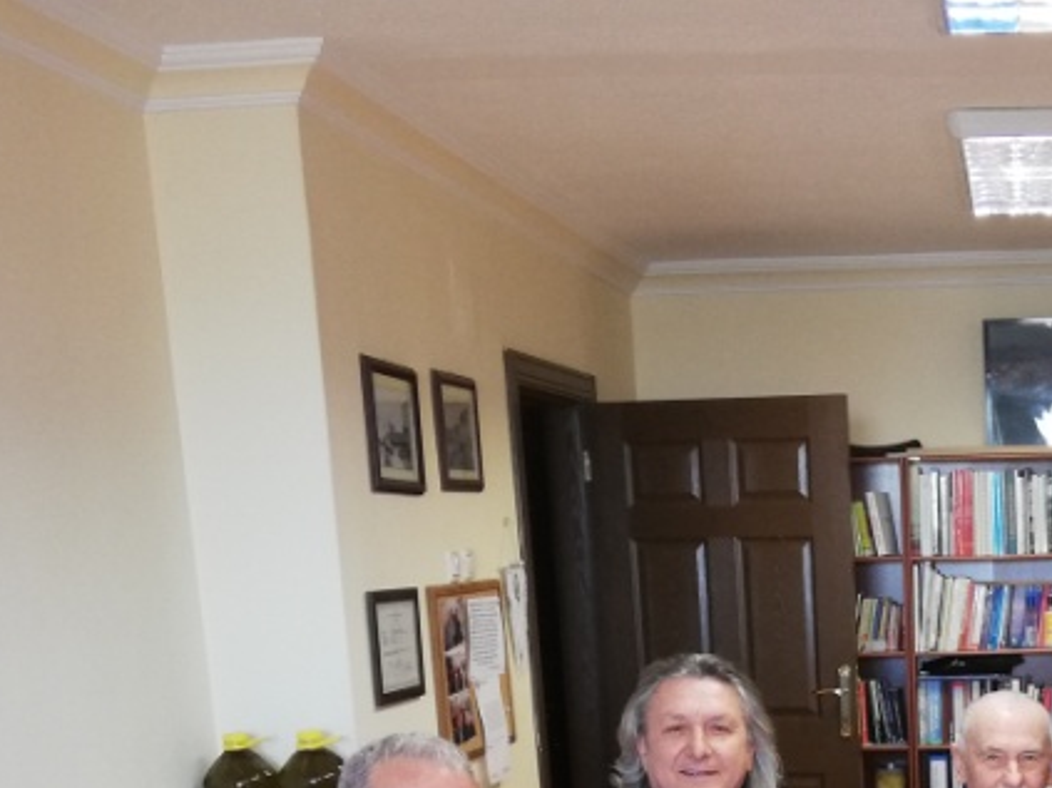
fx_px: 1914
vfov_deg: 21.6
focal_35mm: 63
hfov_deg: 29.3
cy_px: 952
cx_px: 977
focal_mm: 3.81
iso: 160
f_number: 2.2
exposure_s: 1/33.3
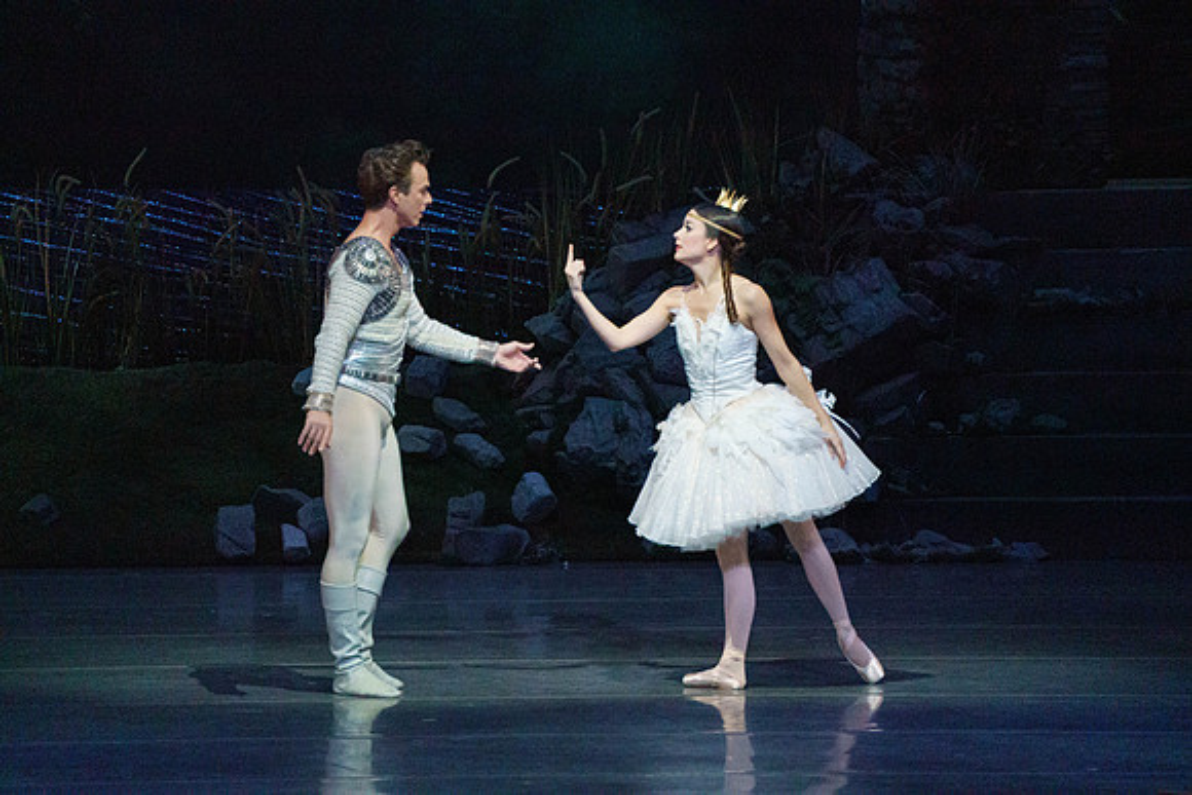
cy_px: 398
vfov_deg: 3.7
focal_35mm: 376
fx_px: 12452
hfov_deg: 5.5
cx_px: 596
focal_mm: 376
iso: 8000
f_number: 5.6
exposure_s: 1/320
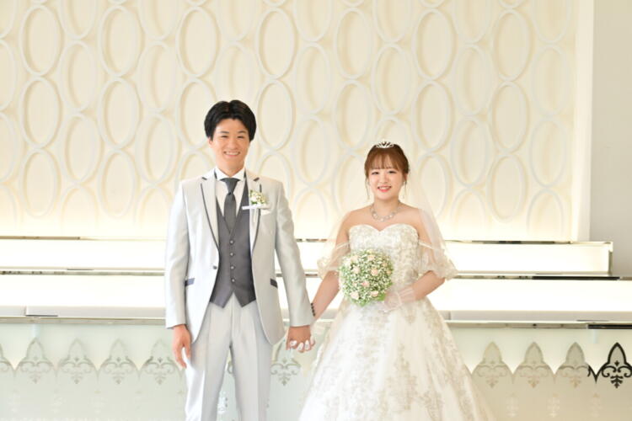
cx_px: 316
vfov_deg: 26.0
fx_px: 913
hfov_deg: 38.2
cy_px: 210
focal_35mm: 52
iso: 1600
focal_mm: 52
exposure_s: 1/160
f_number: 5.6
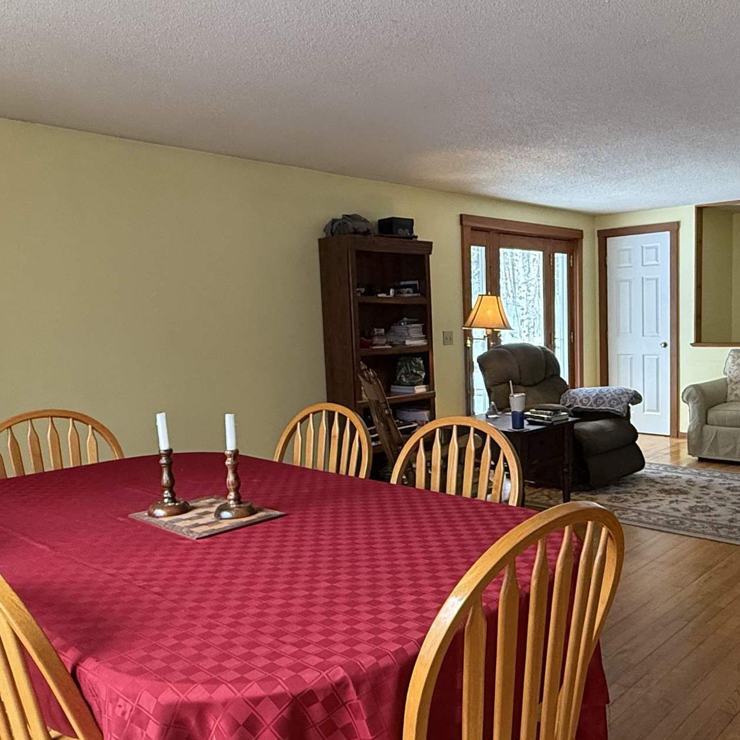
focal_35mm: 30
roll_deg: +1.7
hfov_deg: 53.0
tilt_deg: -5.8
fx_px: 726
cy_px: 389
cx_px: 492
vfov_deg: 54.0
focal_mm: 2.22
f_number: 2.2
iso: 320
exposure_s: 1/72
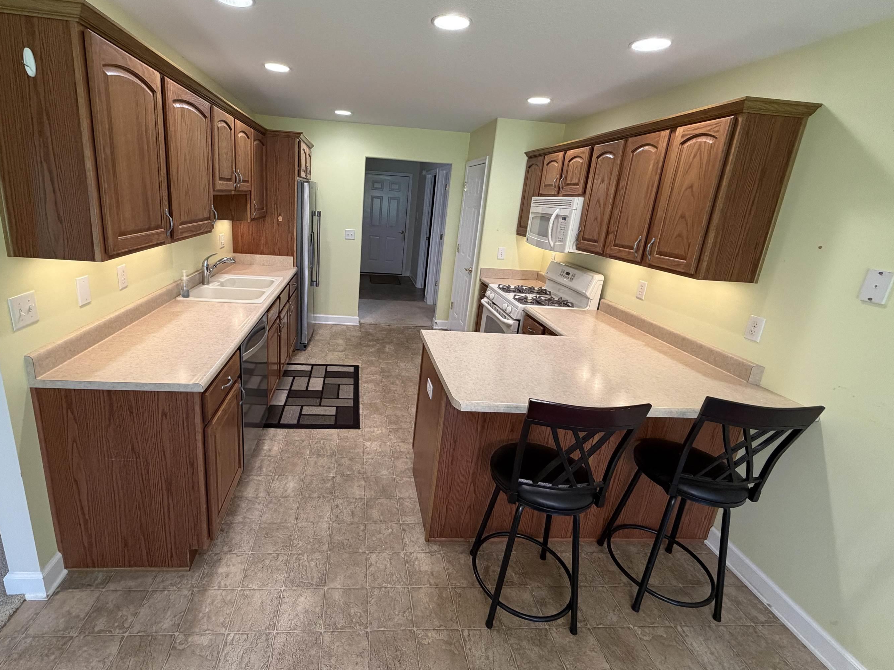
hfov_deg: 94.0
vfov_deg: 77.9
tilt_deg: -14.7
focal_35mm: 16
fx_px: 413
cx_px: 390
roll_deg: -4.3
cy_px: 305
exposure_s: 1/60
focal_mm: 2.22
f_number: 2.2
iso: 250
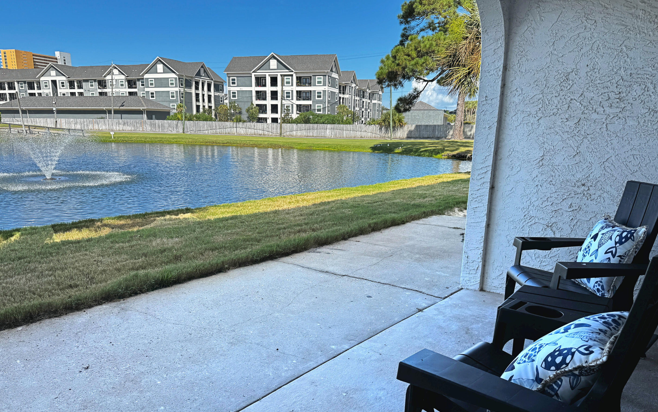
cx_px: 324
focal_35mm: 27
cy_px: 251
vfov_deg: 45.7
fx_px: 484
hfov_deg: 68.4
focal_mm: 6.76
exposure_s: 1/1980
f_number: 1.78
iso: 80
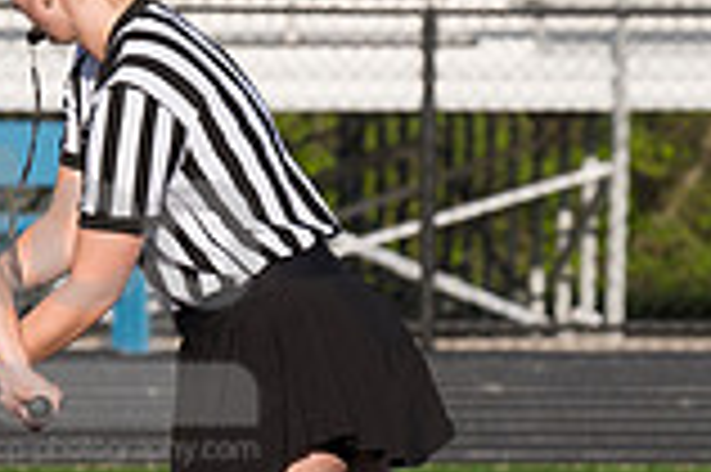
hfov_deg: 1.9
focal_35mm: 1071
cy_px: 306
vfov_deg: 1.3
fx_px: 21130
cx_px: 122
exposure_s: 1/1600
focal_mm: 195
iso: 250
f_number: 5.6
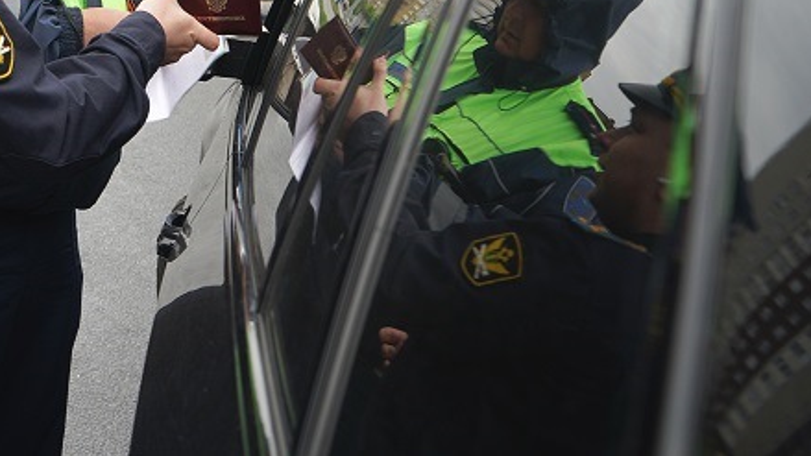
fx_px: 1355
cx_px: 113
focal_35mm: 63
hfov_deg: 32.0
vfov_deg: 18.5
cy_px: -32
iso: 100
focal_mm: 33
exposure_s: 1/100
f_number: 5
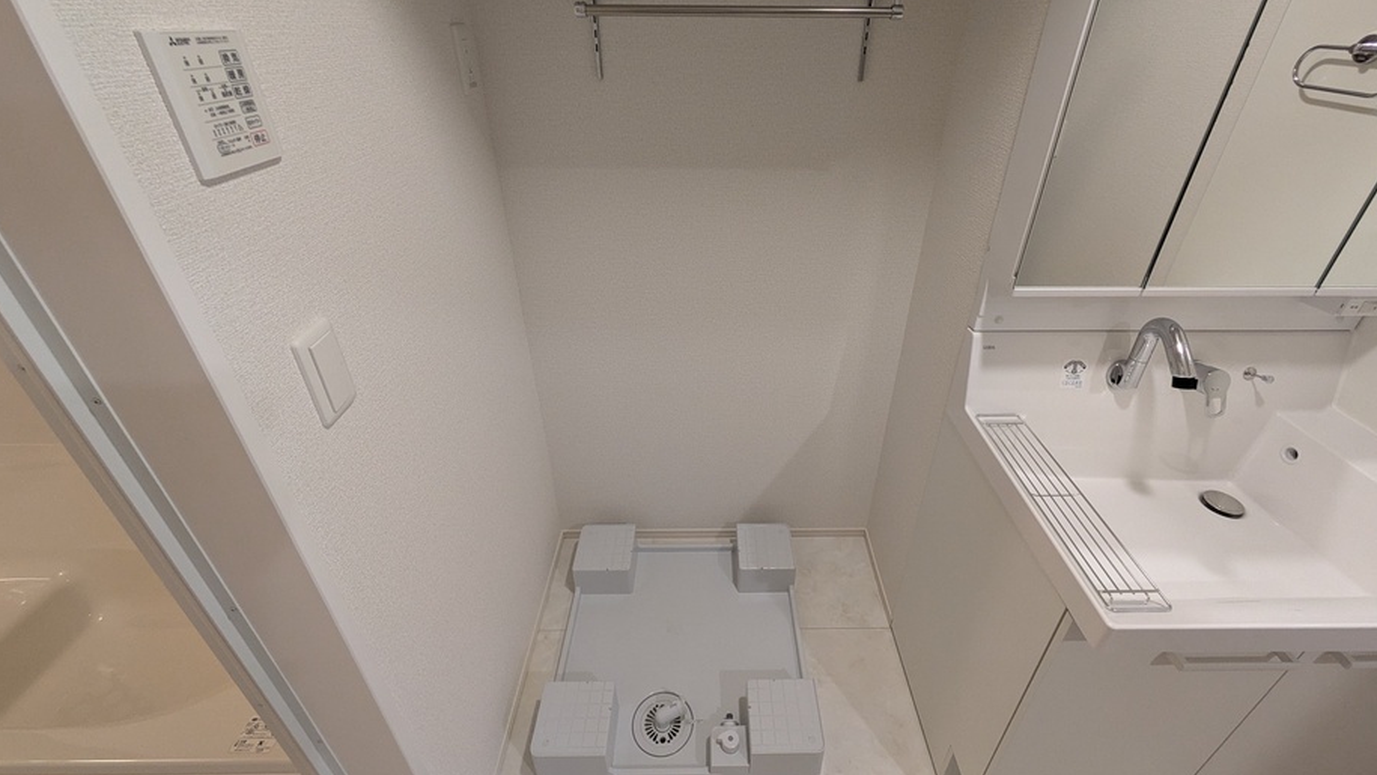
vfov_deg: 66.9
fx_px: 584
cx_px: 715
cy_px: 348
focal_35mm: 16
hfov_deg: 99.3
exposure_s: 1/24
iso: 117
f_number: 2.2
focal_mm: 1.83
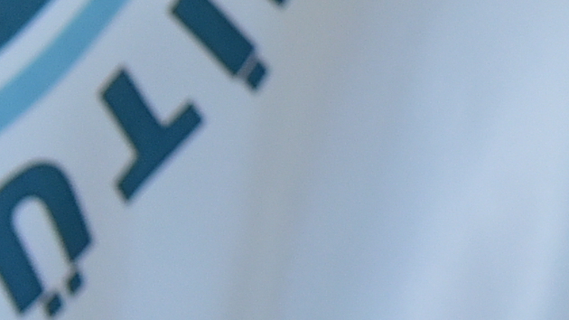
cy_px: -282
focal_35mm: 375
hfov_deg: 5.6
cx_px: 1373
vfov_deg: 3.2
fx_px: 5656
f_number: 5.6
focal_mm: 50
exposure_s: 1/200
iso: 2200
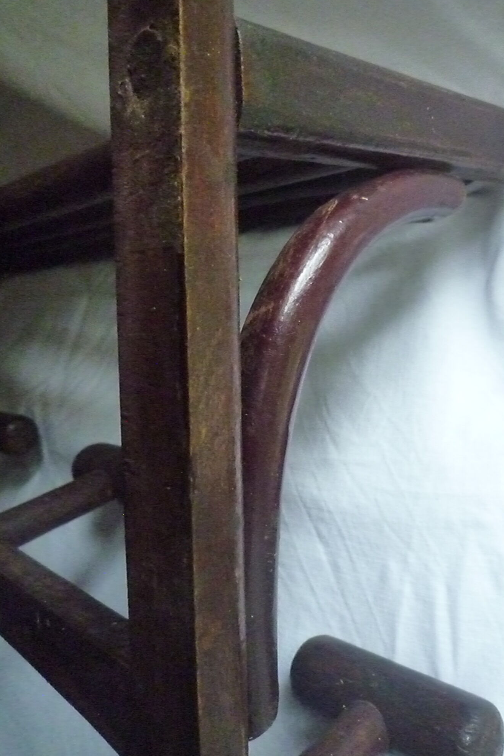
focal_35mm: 27
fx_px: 567
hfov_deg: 47.8
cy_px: 391
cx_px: 287
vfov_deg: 67.4
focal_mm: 4.4
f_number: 2.8
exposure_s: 1/250
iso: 2500
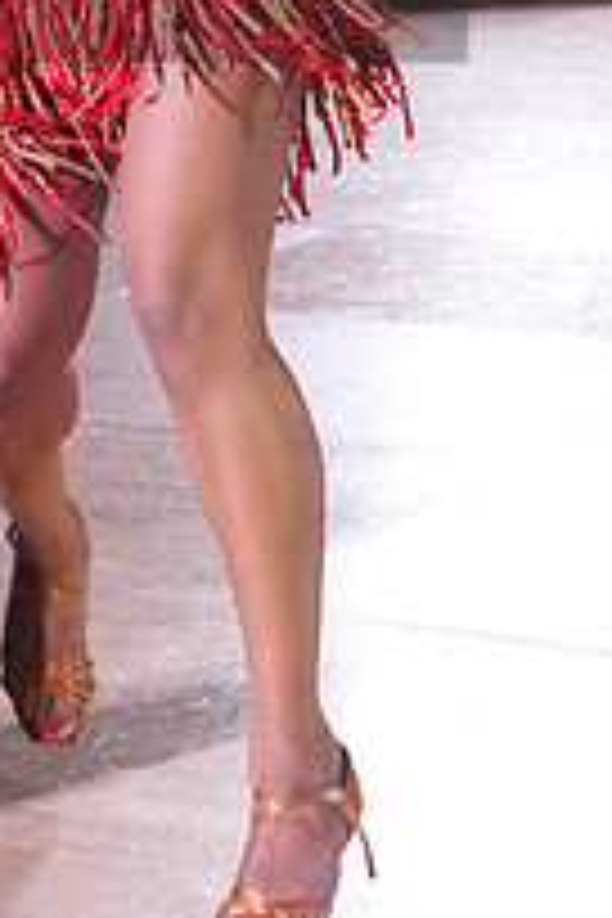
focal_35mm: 159
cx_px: -151
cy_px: -86
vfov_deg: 12.7
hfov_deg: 8.5
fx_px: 4054
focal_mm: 56
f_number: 5
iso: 8000
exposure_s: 1/400
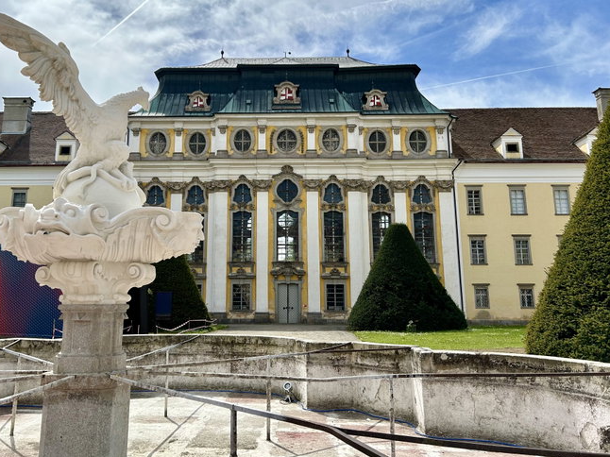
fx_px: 511
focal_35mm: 29
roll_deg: -0.2
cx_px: 271
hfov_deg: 61.5
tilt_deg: +10.7
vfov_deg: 48.2
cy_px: 210
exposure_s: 1/4831
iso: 50
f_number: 1.5
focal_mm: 5.7
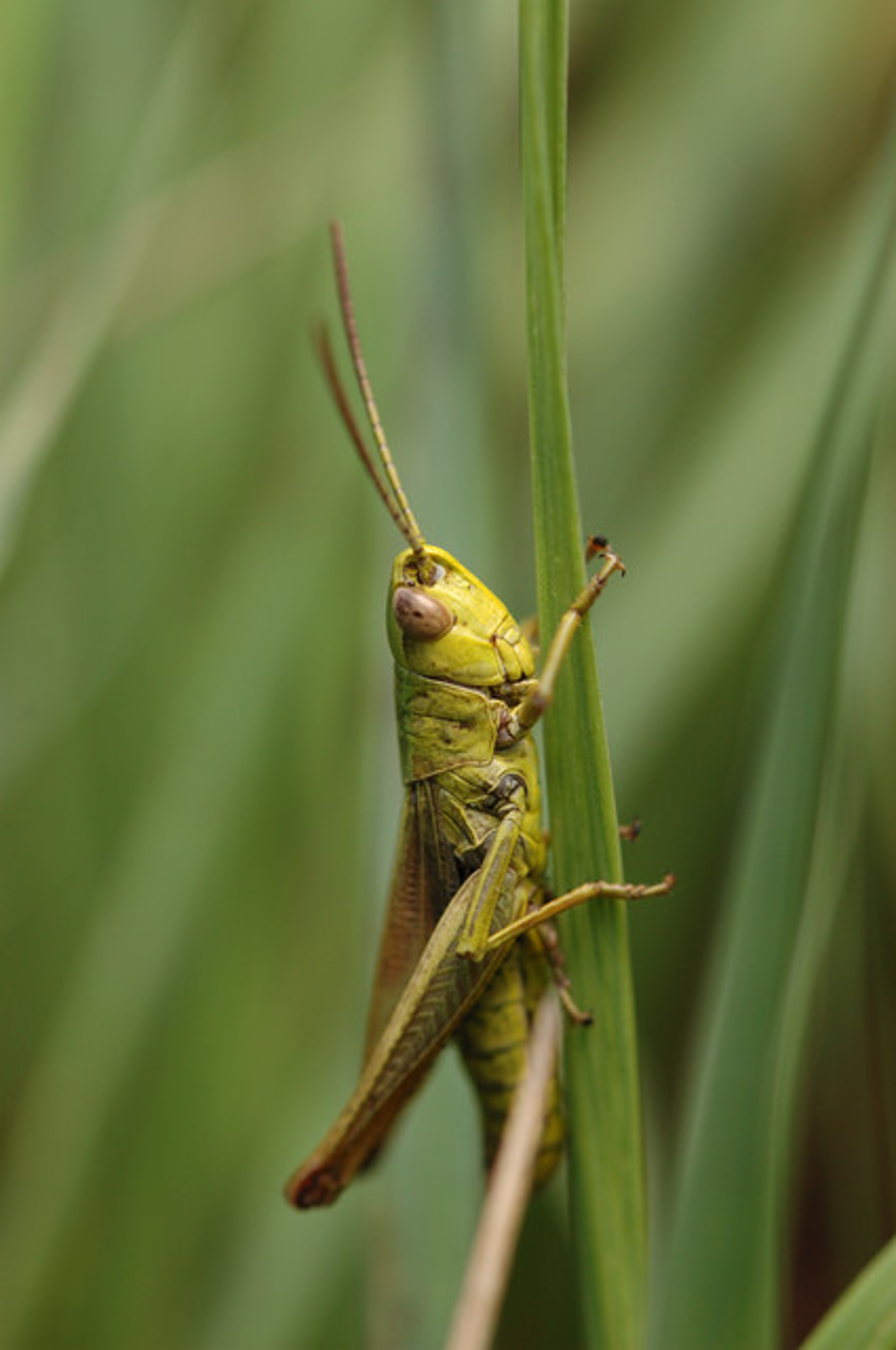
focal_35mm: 158
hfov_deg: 8.7
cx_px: 448
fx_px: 5896
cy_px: 675
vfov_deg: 13.1
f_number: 7.1
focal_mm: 105
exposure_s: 1/160
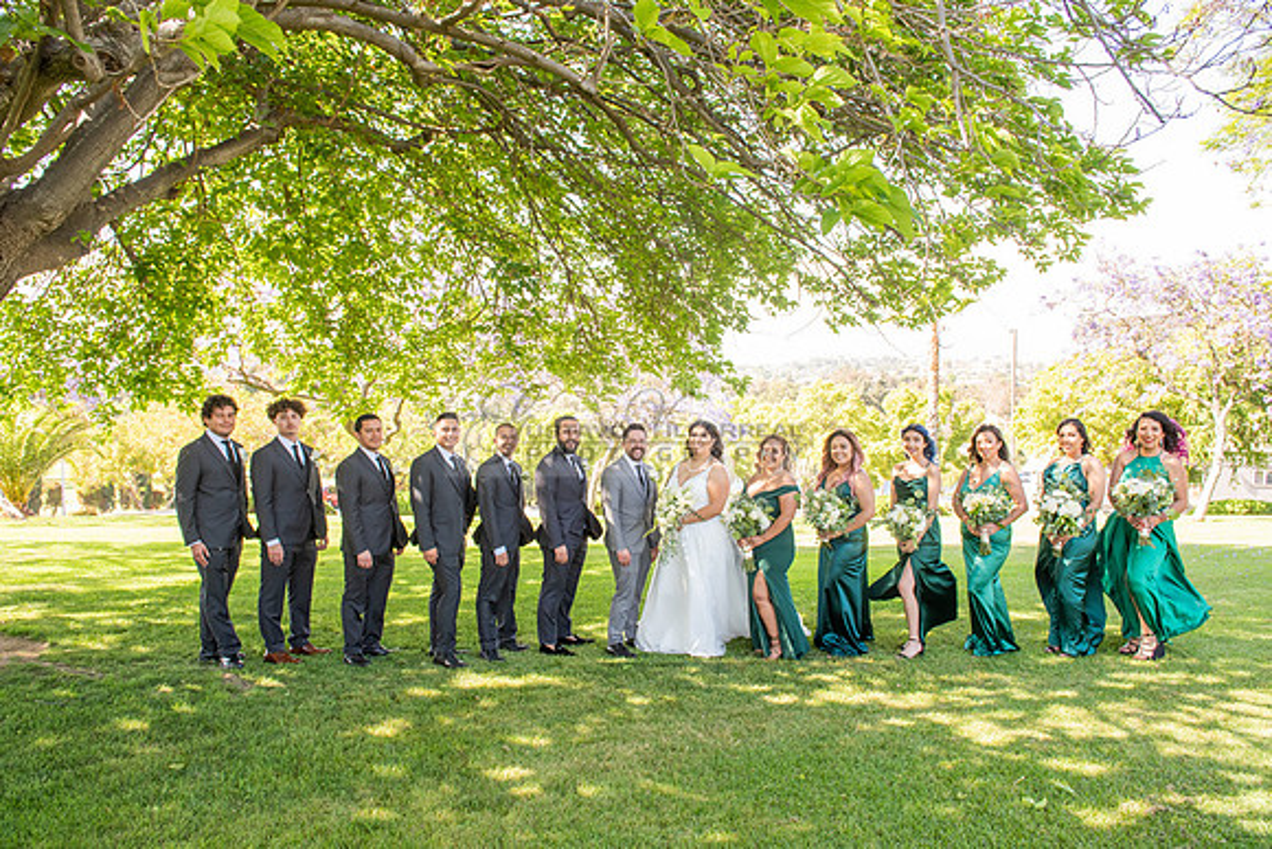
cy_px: 424
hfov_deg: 73.7
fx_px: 848
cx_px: 636
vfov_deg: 53.2
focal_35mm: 24
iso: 500
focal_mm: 24
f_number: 6.3
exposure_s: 1/200
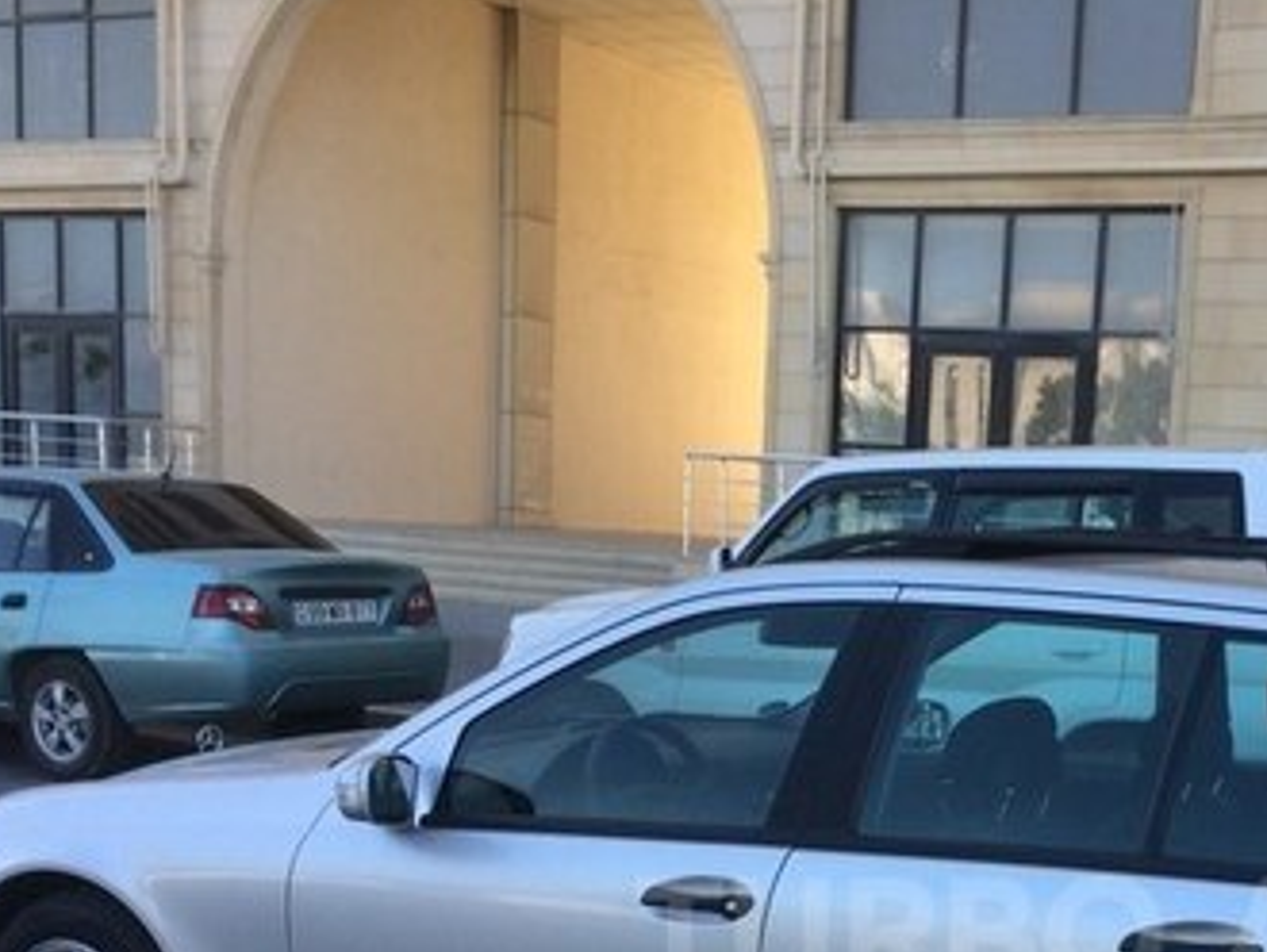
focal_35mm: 58
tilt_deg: -11.6
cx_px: 1029
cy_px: 935
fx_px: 2124
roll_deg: -2.9
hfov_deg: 32.2
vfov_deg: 24.2
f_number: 2.2
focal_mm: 4.15
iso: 32
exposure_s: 1/402
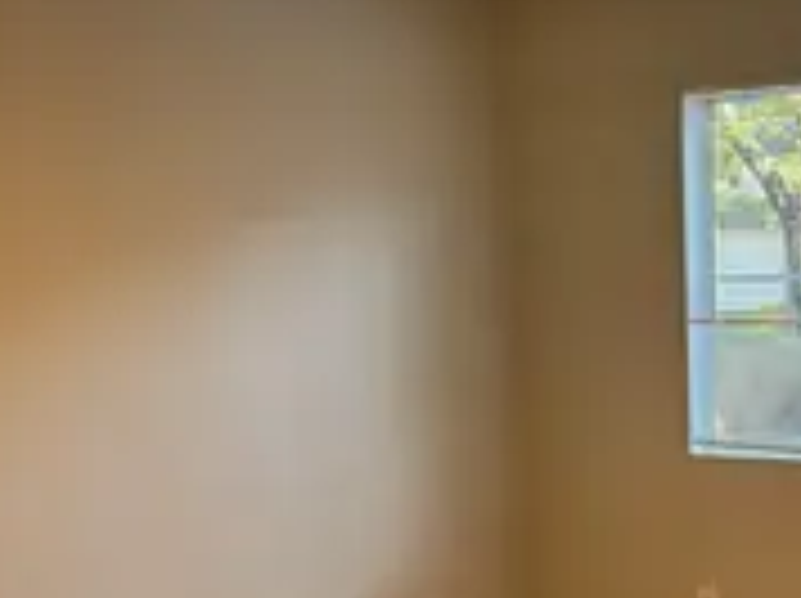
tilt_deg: -12.8
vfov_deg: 26.1
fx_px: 1248
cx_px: 724
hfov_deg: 33.6
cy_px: 544
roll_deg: +0.7
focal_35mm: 54
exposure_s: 1/120
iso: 200
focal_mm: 6.76
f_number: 1.78
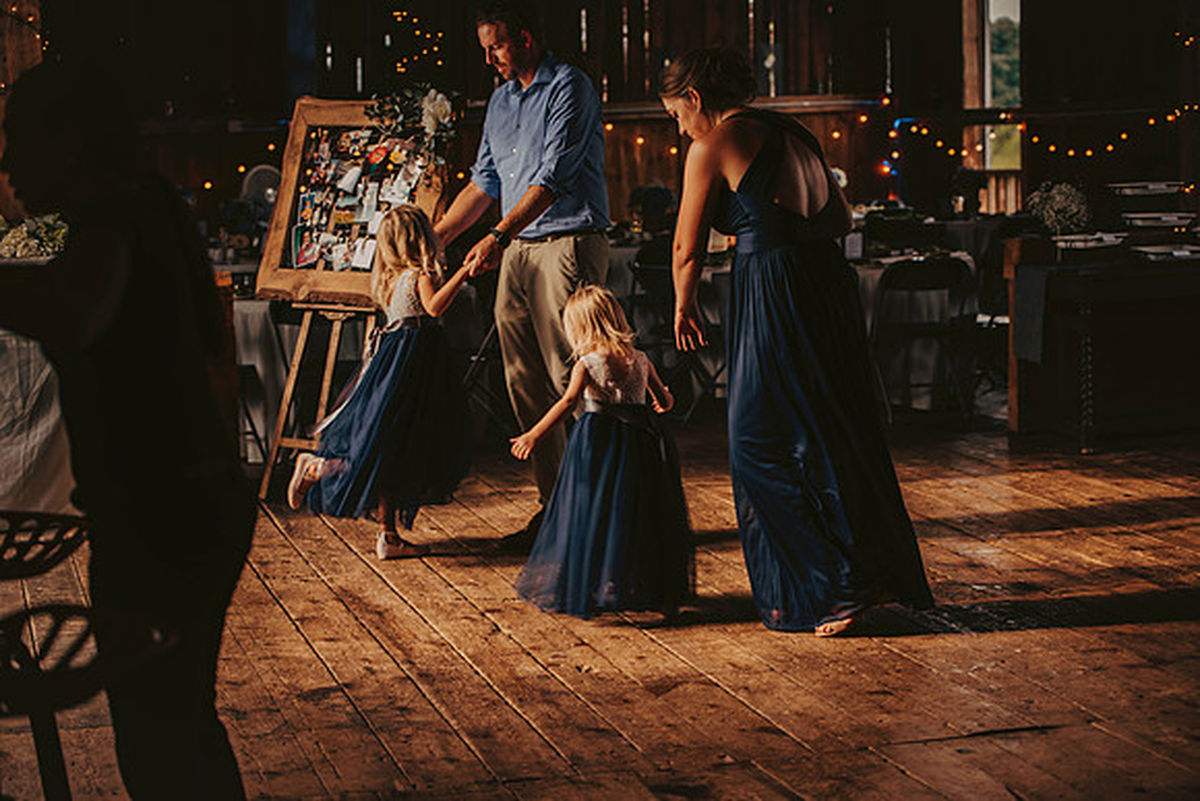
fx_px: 2334
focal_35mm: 70
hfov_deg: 28.8
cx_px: 600
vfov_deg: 19.5
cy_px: 400
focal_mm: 70
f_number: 2.8
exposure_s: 1/100
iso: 200
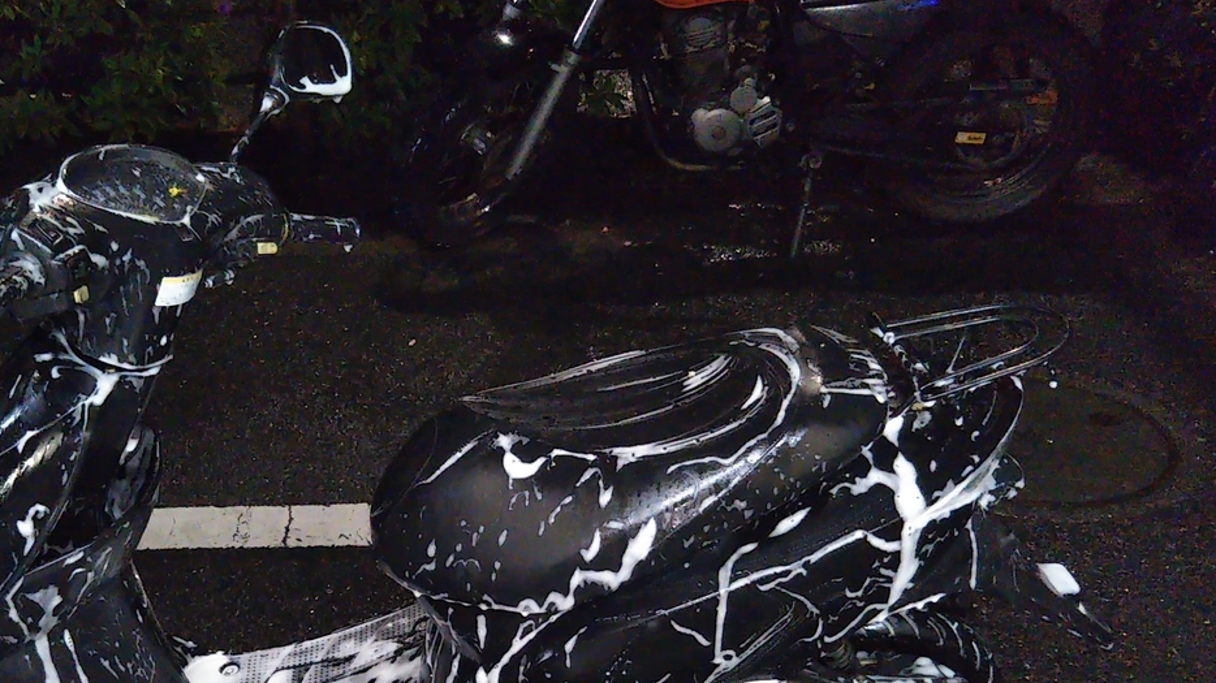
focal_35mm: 42
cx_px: 452
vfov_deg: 27.9
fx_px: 1354
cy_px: 510
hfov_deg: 47.9
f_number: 2.2
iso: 836
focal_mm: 4
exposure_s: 1/23
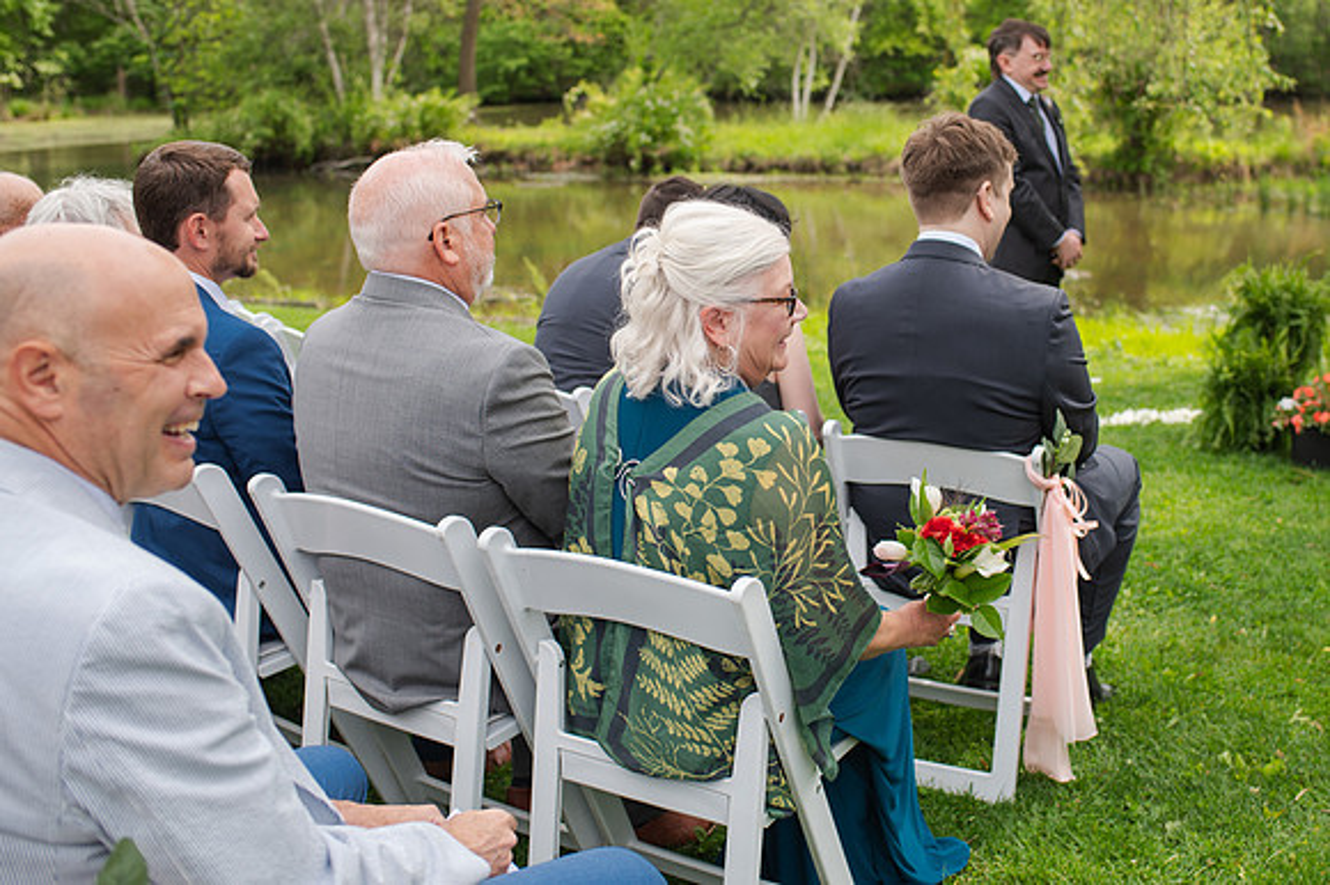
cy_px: 352
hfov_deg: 46.0
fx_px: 1557
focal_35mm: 42
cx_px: 801
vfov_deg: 31.6
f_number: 3.5
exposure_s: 1/500
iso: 100
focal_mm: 35
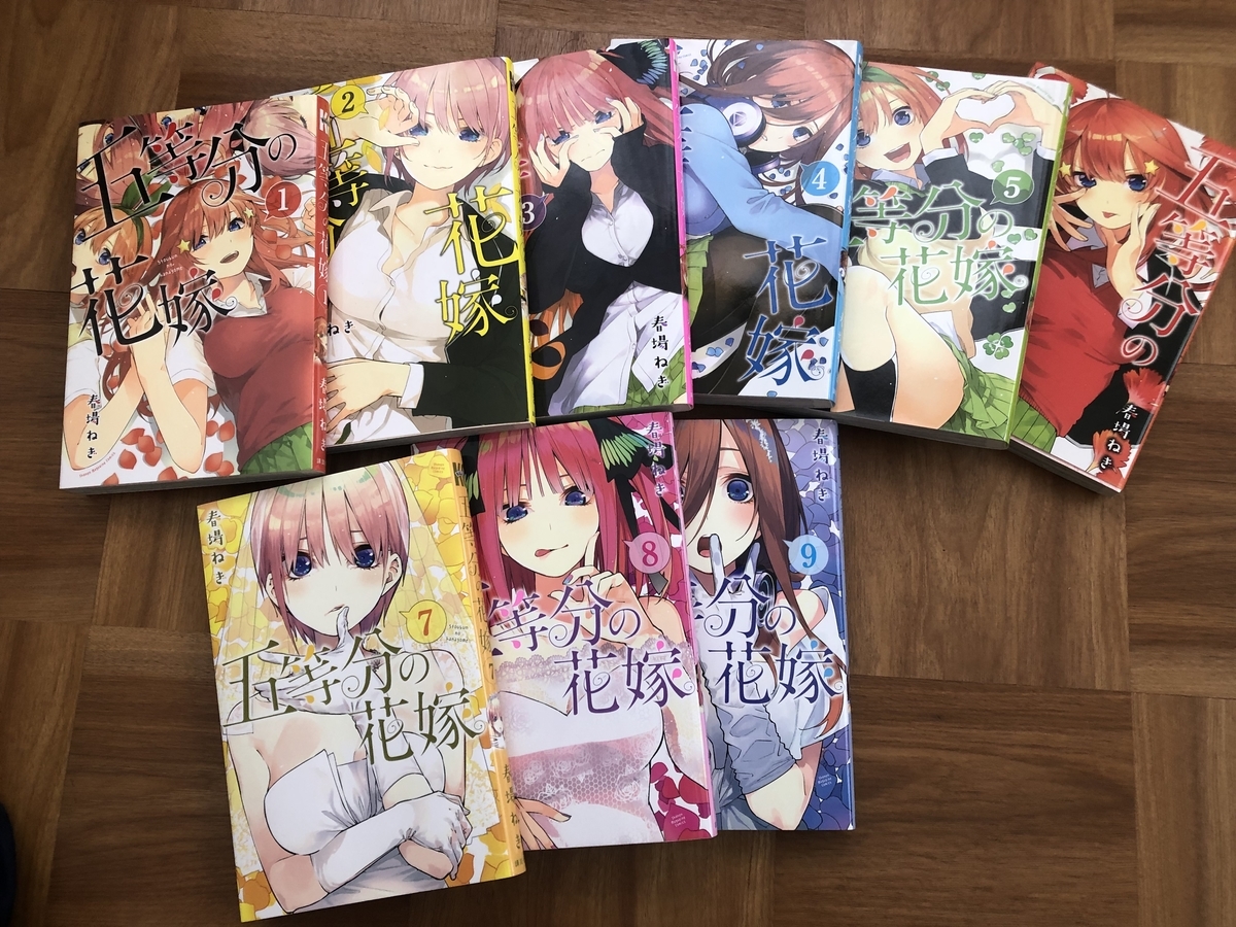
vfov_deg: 49.7
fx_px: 1000
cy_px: 464
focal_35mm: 28
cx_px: 618
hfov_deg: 63.4
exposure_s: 1/30
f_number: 1.8
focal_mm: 3.99
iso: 25
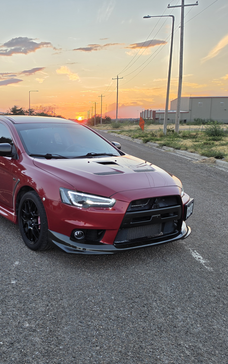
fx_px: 328
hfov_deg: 36.8
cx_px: 42
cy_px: 180
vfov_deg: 58.1
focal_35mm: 33
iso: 32
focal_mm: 6.5
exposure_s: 1/180
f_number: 1.4
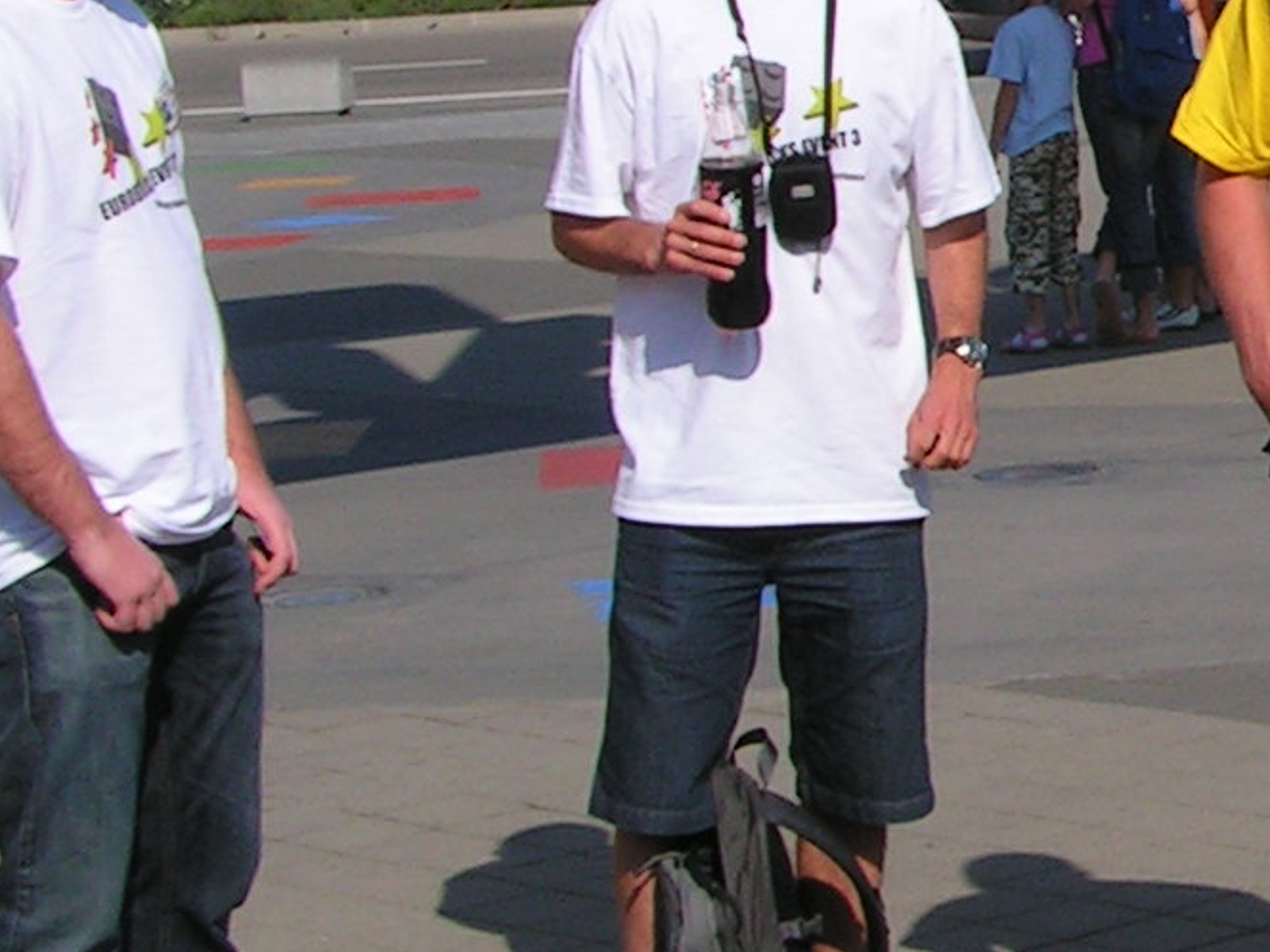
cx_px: 1838
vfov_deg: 11.3
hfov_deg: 14.3
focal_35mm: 130
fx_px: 4769
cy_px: 97
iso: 50
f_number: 5.6
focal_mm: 6.3
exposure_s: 1/640
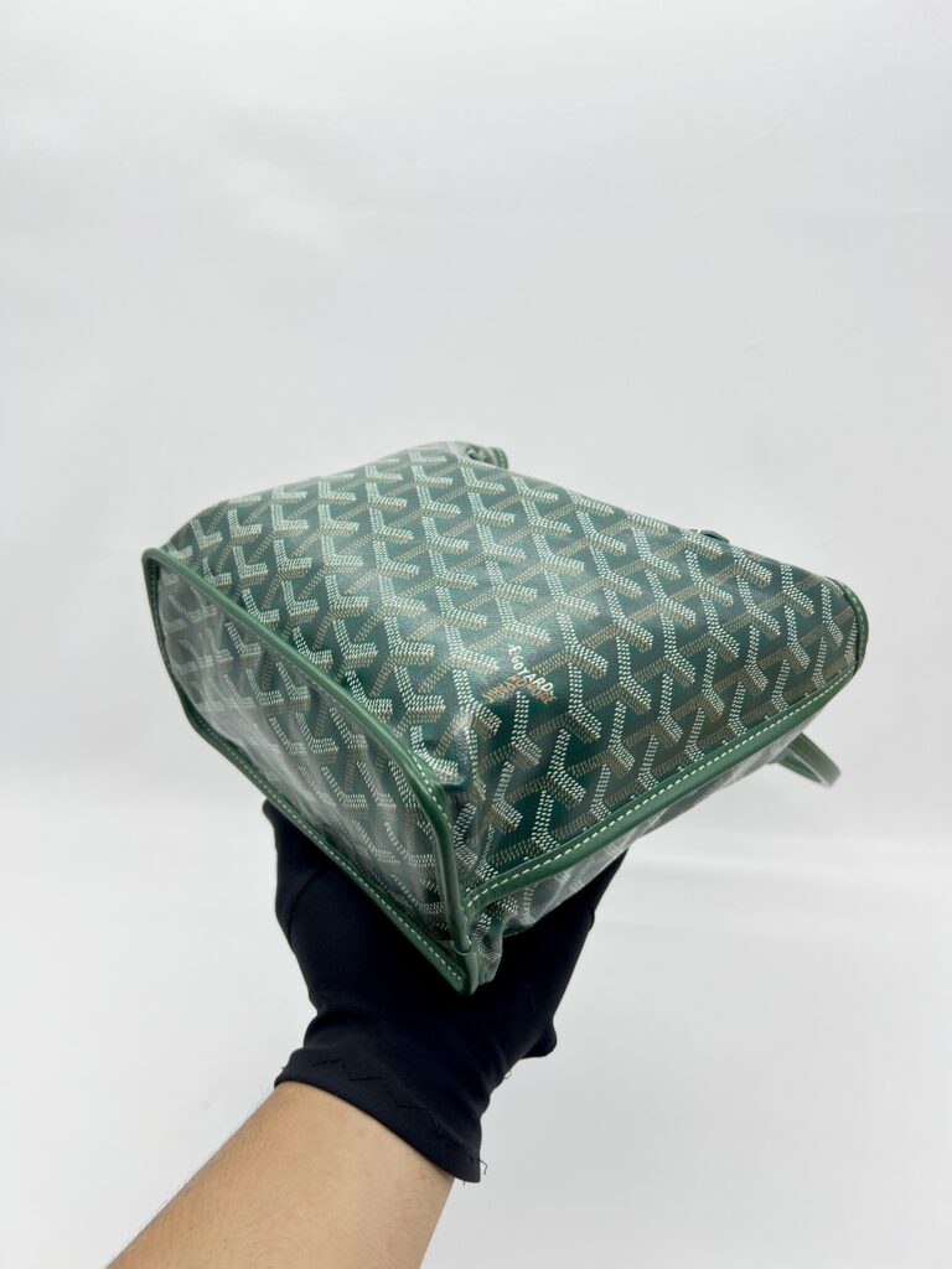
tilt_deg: -20.1
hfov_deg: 53.1
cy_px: 634
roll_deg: +0.7
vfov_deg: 67.3
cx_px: 476
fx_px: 953
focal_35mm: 26
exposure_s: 1/115
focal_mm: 5.7
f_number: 1.5
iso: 32
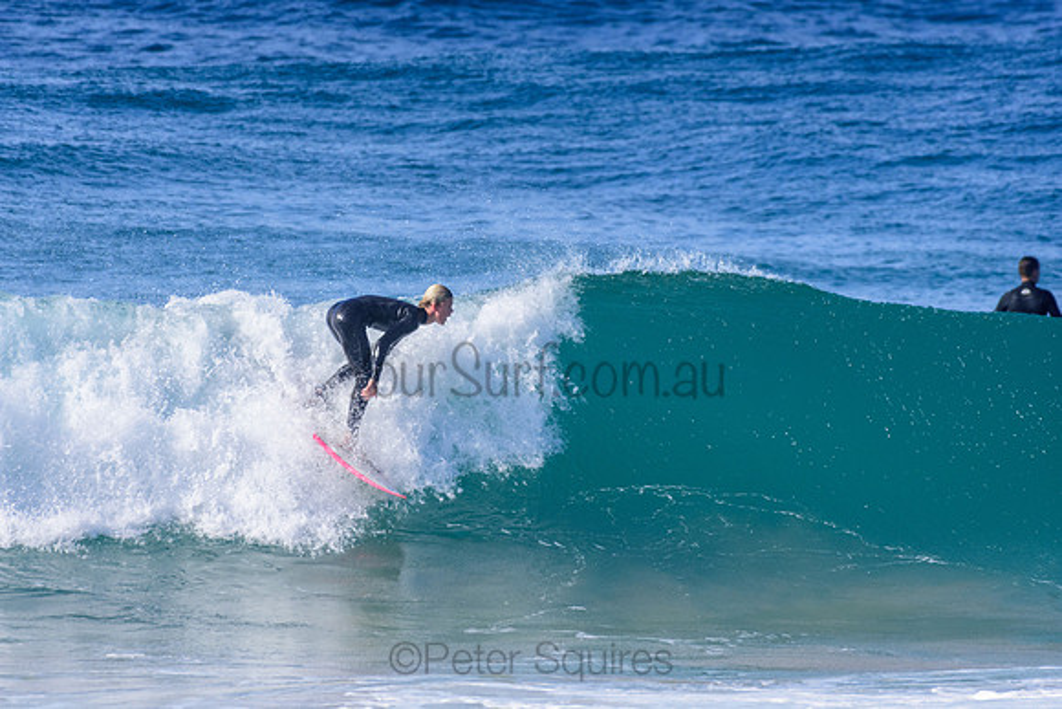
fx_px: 22129
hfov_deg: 2.7
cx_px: 531
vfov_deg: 1.8
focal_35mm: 750
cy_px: 354
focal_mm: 500
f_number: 5.6
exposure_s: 1/2000
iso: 400
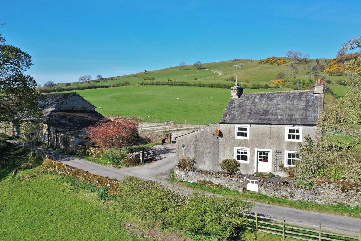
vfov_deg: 46.4
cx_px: 180
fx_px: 281
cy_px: 120
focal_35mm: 28
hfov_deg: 65.5
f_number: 6.3
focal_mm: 10.26
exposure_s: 1/200
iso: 100
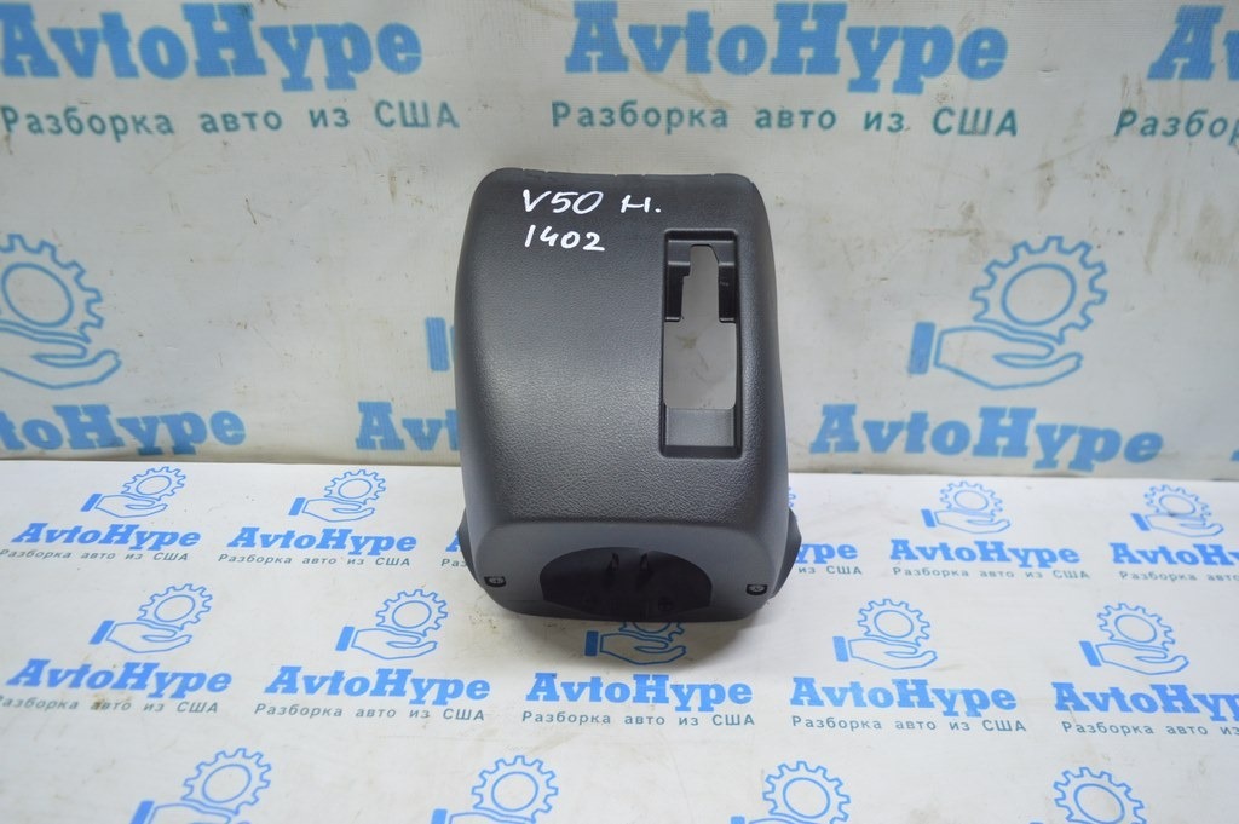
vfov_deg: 47.9
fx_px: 928
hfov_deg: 67.4
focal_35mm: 27
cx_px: 620
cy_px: 412
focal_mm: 18
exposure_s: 1/40
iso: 400
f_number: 3.5
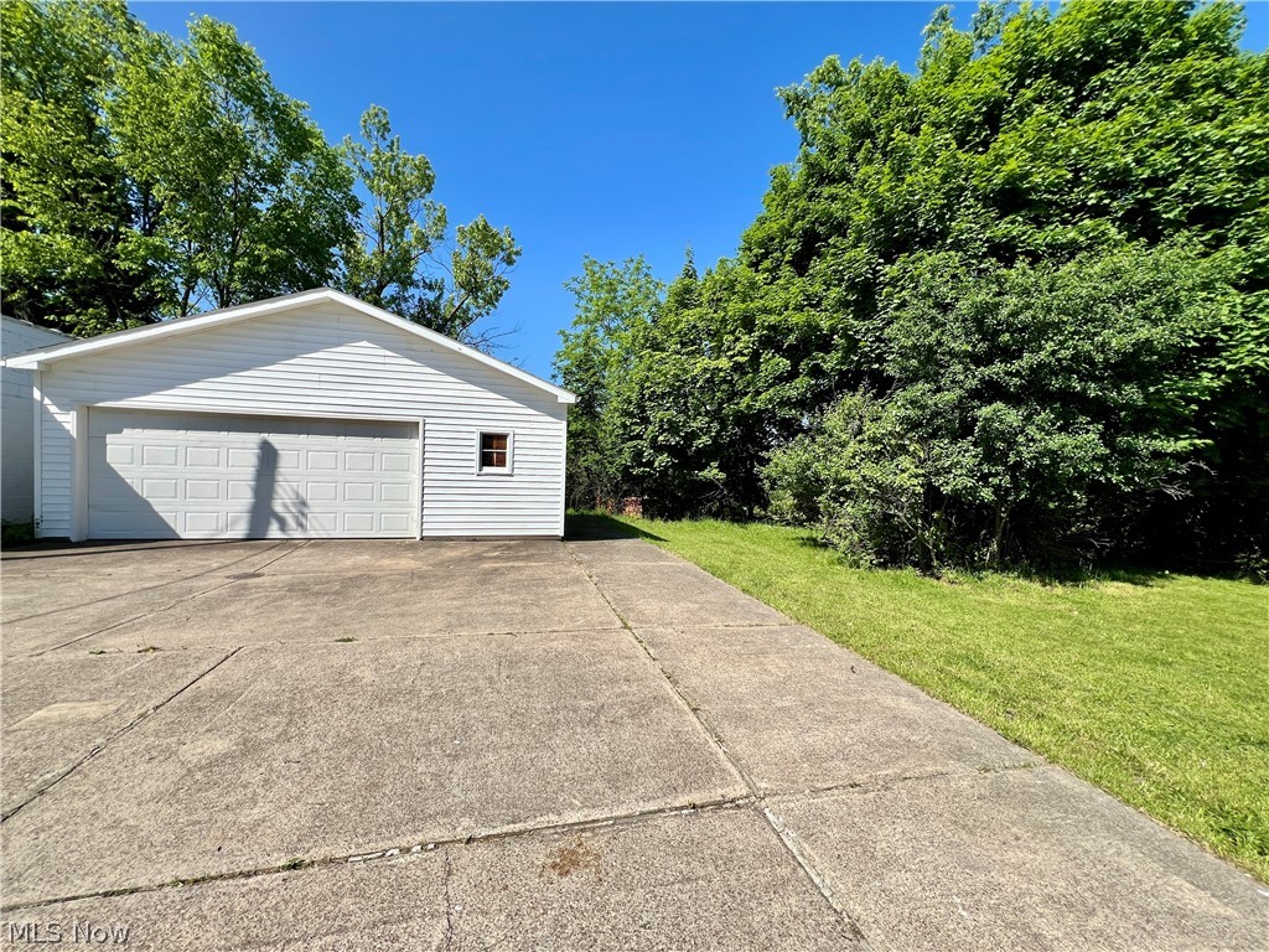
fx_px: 477
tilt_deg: -2.5
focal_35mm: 13
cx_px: 634
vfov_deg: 89.9
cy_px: 476
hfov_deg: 106.2
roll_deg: -2.3
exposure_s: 1/2016
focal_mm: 1.57
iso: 32
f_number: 1.8
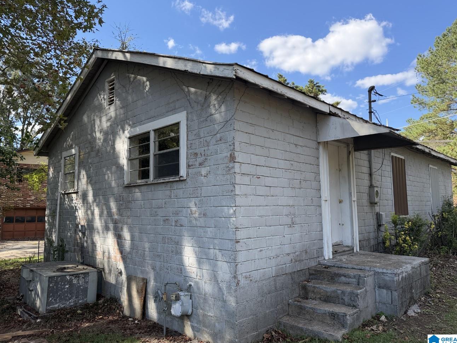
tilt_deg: +10.9
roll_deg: +1.8
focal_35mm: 25
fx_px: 330
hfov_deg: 69.4
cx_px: 232
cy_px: 172
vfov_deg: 54.9
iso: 100
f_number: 1.78
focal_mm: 6.76
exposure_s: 1/1901
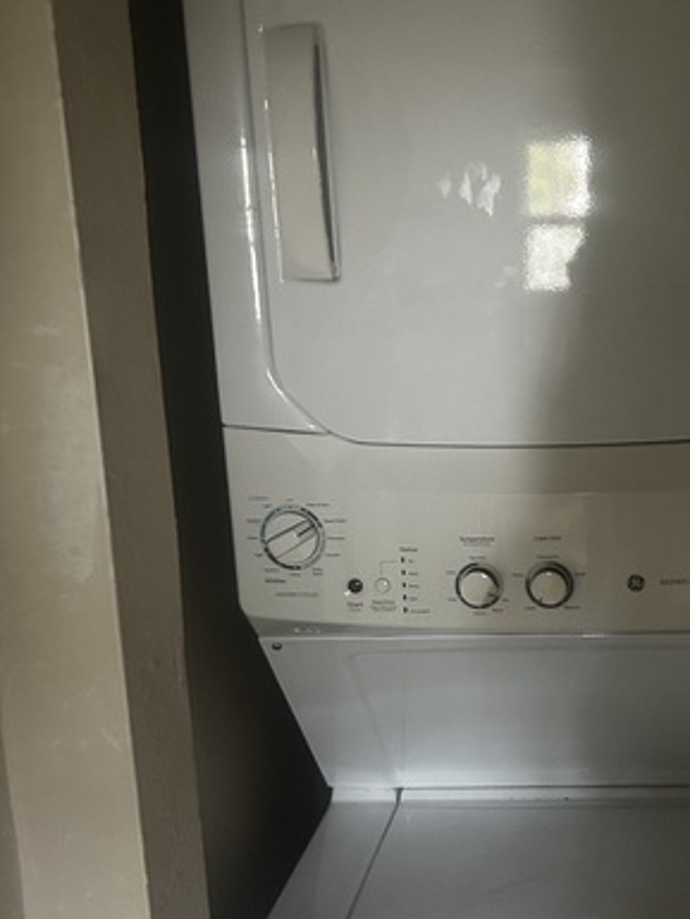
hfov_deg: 31.2
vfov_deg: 42.1
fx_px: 1195
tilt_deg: -11.2
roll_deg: +0.6
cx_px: 575
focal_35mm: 45
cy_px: 481
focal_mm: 5.7
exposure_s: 1/34
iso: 640
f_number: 1.5
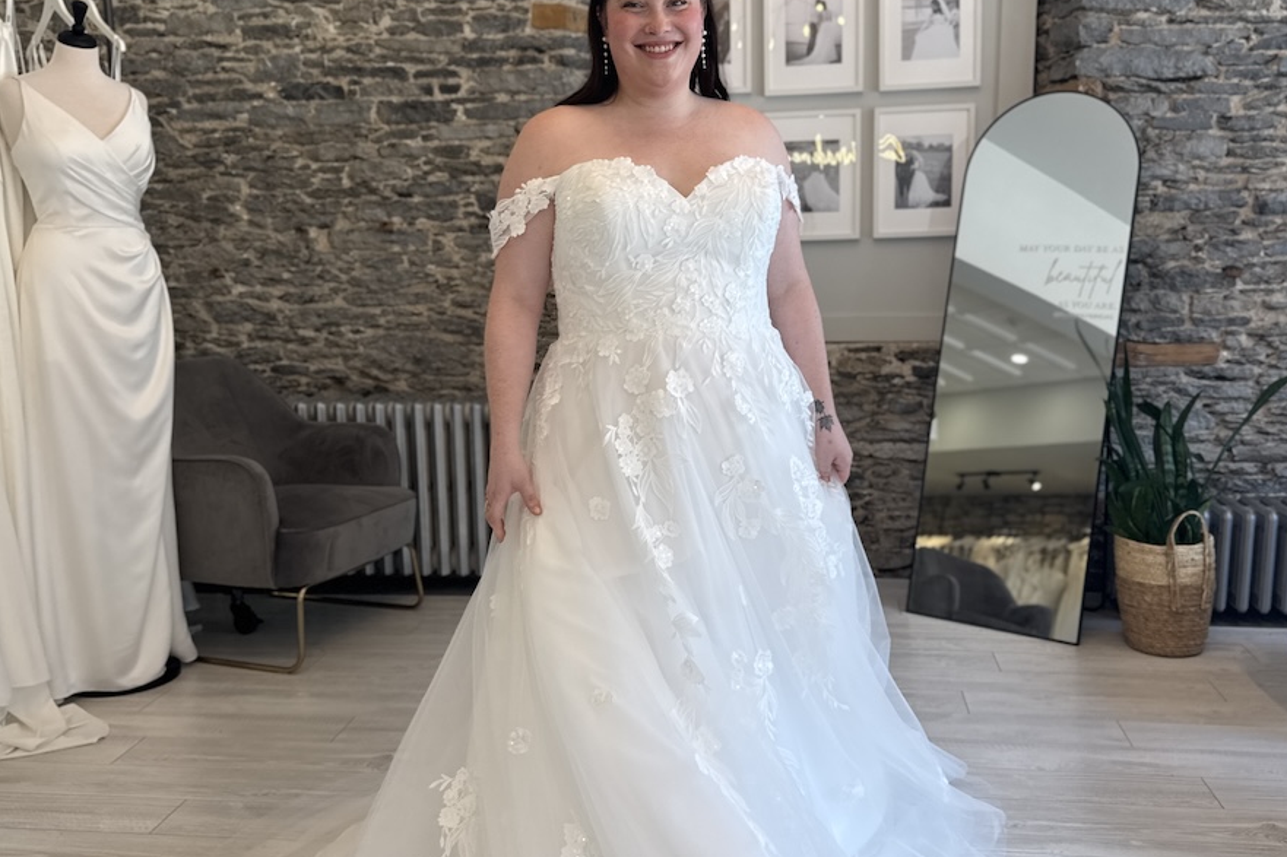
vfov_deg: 38.9
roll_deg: -0.7
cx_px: 643
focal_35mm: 34
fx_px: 1215
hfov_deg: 55.8
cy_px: 434
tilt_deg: -10.0
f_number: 1.78
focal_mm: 6.76
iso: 64
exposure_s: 1/184
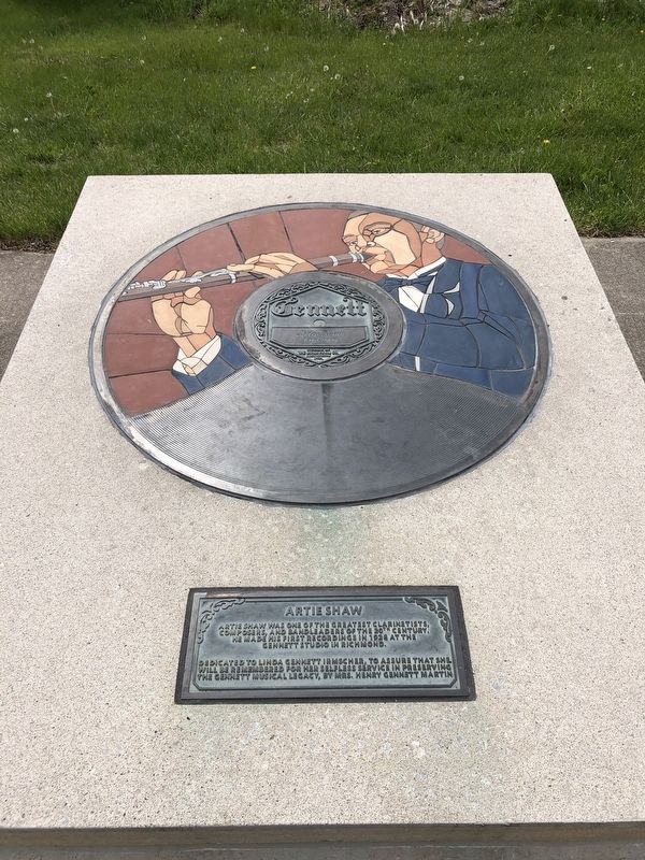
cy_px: 430
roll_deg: +0.7
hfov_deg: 49.7
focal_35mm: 28
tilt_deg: -38.0
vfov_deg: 63.4
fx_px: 696
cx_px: 322
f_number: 1.8
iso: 20
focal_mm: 4
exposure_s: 1/3205
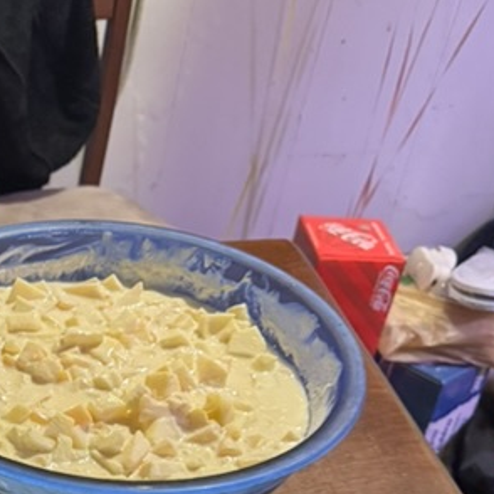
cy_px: 585
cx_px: -129
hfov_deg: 21.4
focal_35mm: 74
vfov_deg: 21.7
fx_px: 1195
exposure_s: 1/60
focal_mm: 6.76
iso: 800
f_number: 1.78
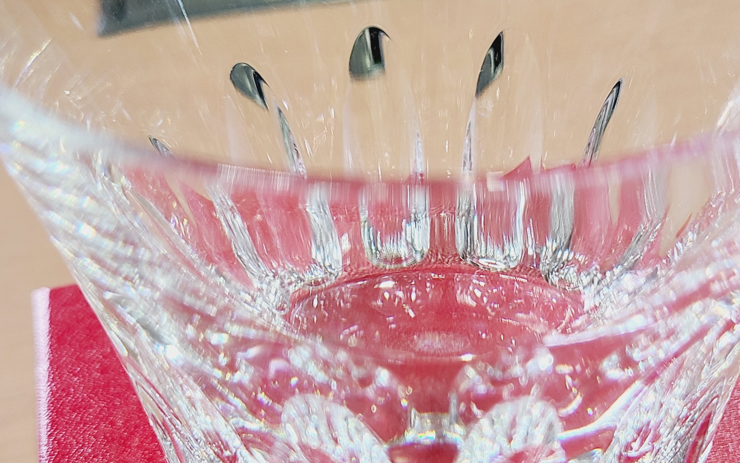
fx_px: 1129
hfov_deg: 36.2
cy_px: 265
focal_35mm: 56
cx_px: 429
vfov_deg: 23.1
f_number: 1.8
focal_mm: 5.4
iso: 64
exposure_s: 1/50
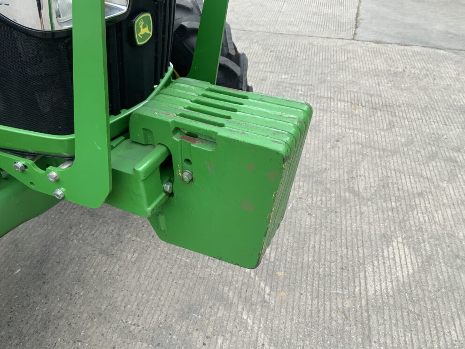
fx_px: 403
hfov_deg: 60.0
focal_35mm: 30
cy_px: 180
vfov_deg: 46.8
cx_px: 236
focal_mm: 3
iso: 16
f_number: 1.8
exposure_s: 1/269
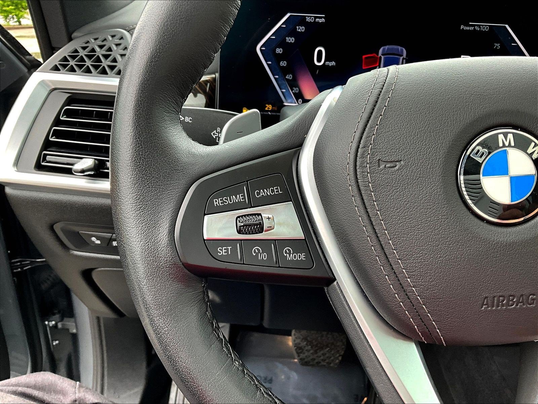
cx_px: 269
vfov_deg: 48.2
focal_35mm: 29
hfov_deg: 61.7
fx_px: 451
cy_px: 202
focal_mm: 3
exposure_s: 1/119
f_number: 1.8
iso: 64
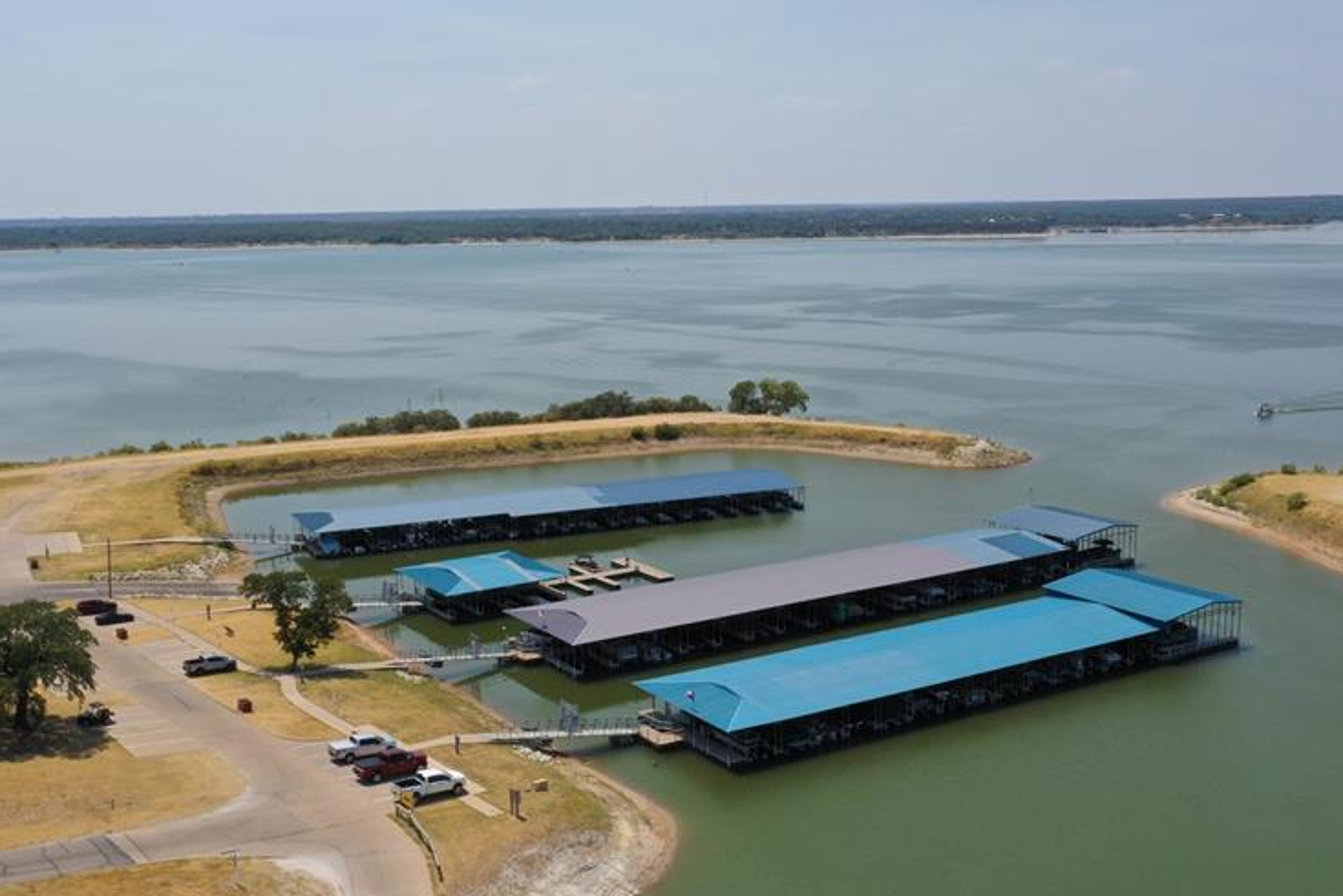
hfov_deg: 49.6
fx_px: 1455
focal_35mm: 39
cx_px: 667
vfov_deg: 34.2
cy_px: 450
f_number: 11
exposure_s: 1/200
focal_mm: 10.26
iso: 100
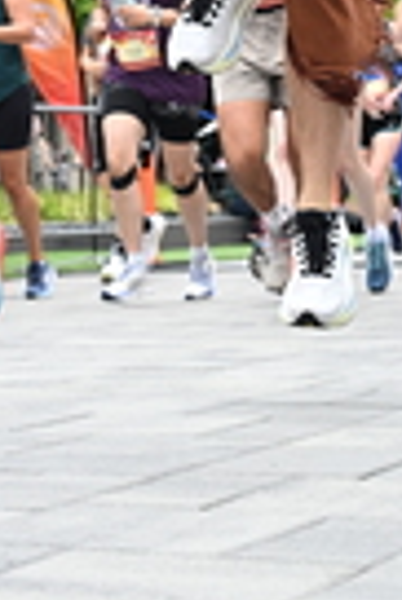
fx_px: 2088
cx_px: 197
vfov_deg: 15.6
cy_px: -172
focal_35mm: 125
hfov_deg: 11.0
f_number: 4
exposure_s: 1/640
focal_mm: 31
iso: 2000
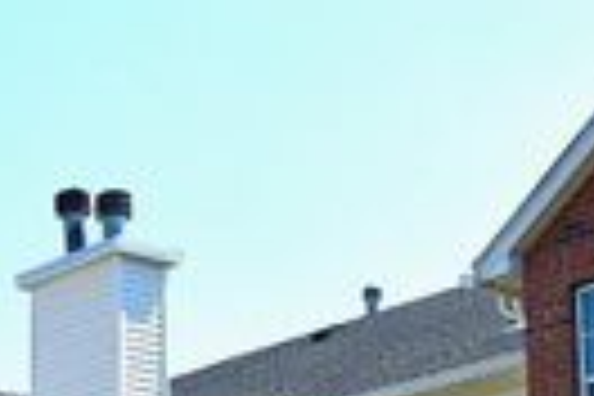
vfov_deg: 10.4
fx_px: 2062
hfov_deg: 15.3
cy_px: 700
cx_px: -261
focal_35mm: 125
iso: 400
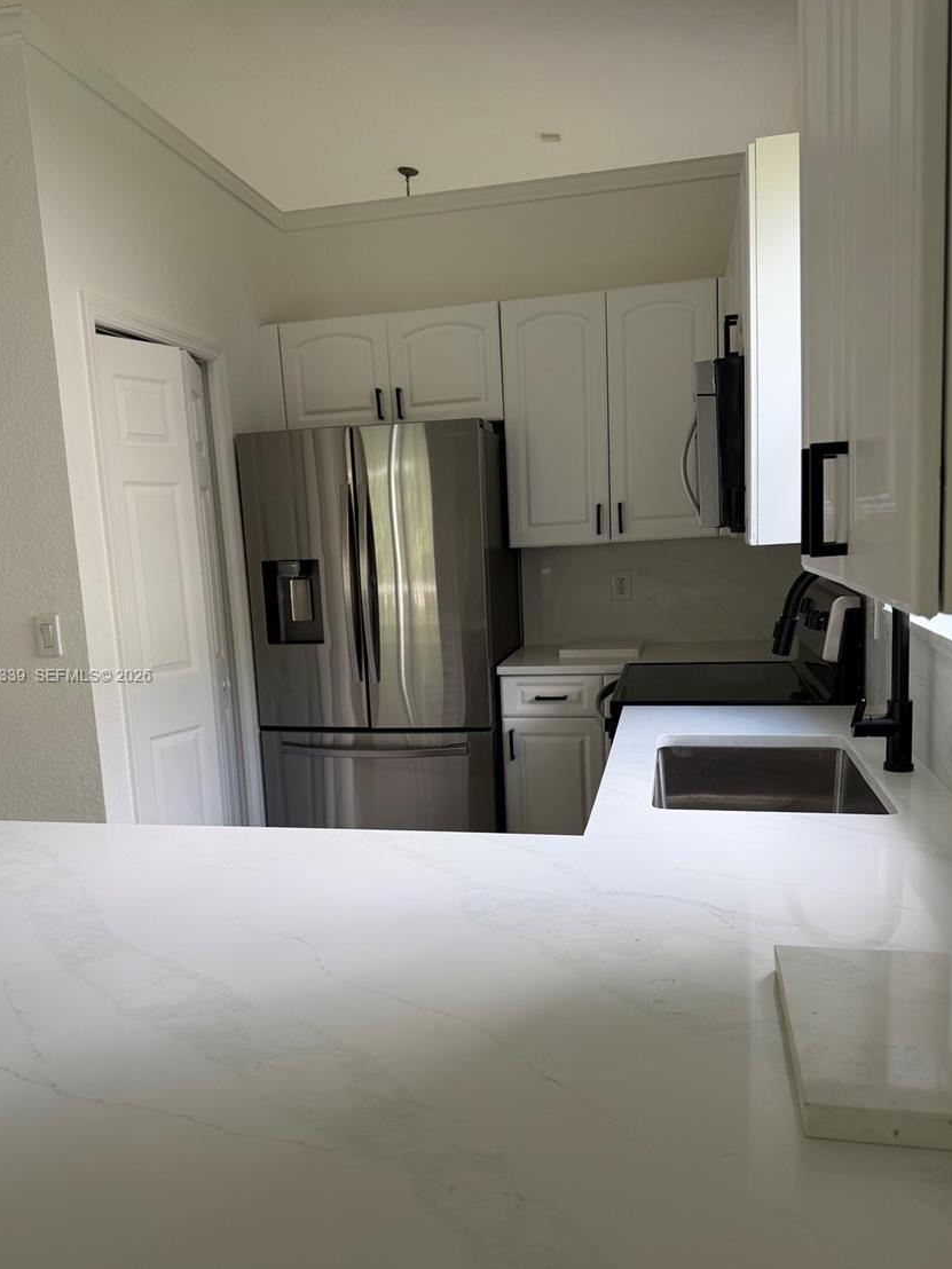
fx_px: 953
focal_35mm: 26
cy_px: 677
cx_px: 455
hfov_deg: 53.0
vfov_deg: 67.2
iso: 100
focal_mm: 6.76
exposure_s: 1/121
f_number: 1.78
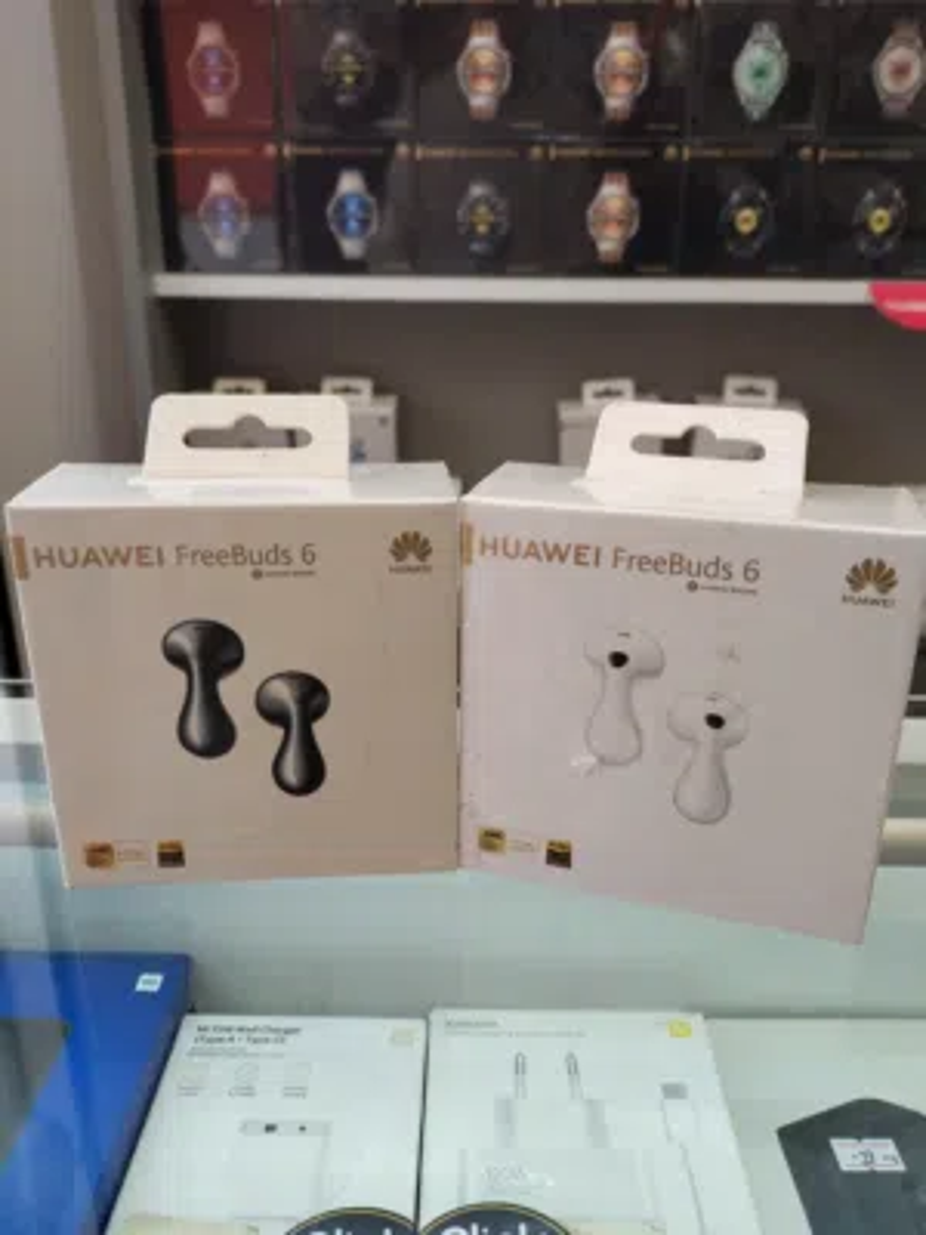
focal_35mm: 25
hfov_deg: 54.9
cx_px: 463
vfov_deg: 69.4
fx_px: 892
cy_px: 618
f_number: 1.7
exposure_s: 1/272
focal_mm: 4.71
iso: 144
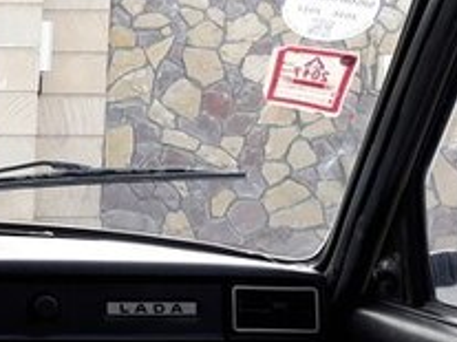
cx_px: -252
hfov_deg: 19.5
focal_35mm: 86
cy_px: 222
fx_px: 1135
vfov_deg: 17.1
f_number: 1.9
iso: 50
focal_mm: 3.6
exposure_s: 1/100
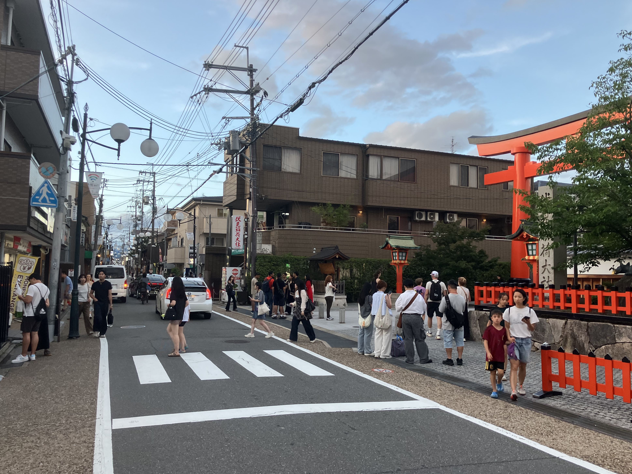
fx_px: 529
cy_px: 243
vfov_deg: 48.2
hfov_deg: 61.7
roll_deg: -2.6
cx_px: 312
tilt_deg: +2.4
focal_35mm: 29
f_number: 1.8
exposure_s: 1/120
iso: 64
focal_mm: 3.99
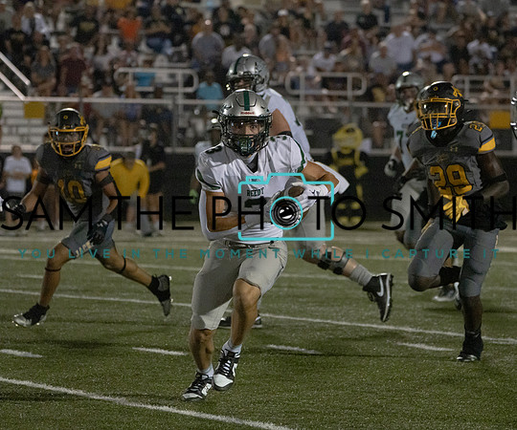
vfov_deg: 6.7
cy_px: 236
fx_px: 3679
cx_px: 270
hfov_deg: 8.0
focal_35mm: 237
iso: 20000
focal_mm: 185
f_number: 5.6
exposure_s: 1/1000
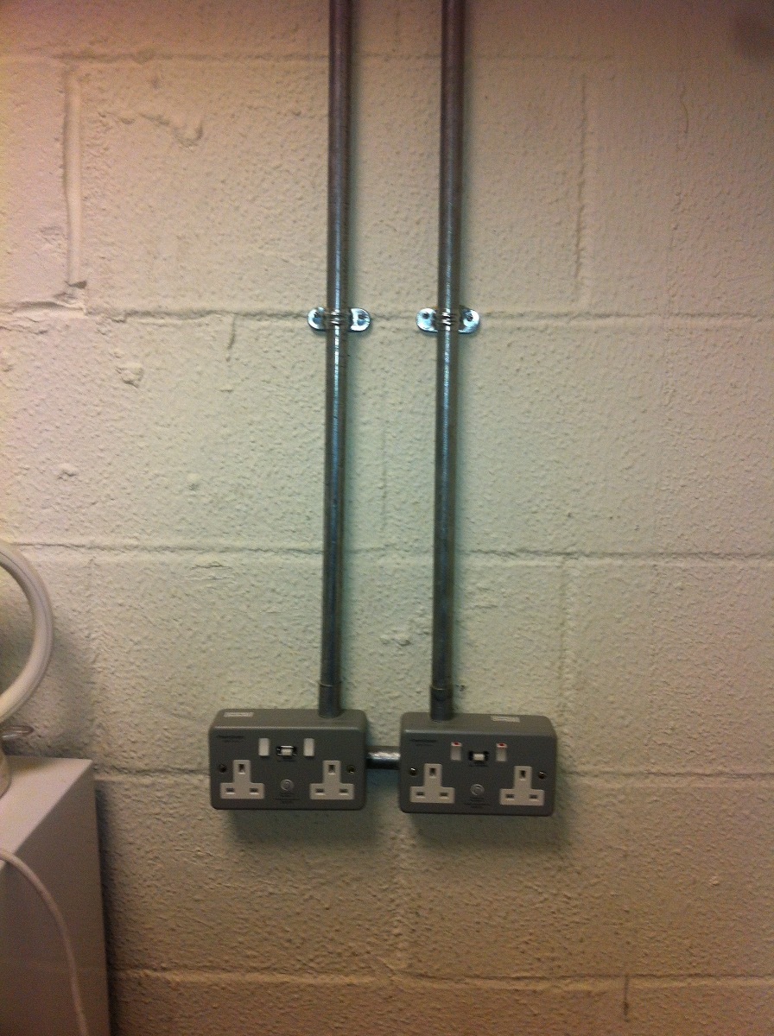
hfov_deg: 40.6
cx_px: 387
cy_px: 518
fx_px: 1046
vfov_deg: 52.7
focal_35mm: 35
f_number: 2.8
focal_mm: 3.85
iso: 80
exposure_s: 1/45
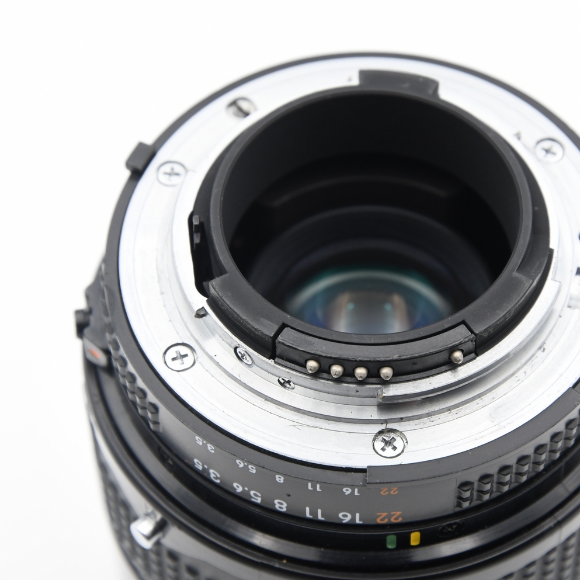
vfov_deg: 11.3
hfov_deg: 11.3
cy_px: 291
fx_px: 2919
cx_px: 360
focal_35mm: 154
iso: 800
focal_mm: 80
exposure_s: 1/100
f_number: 8
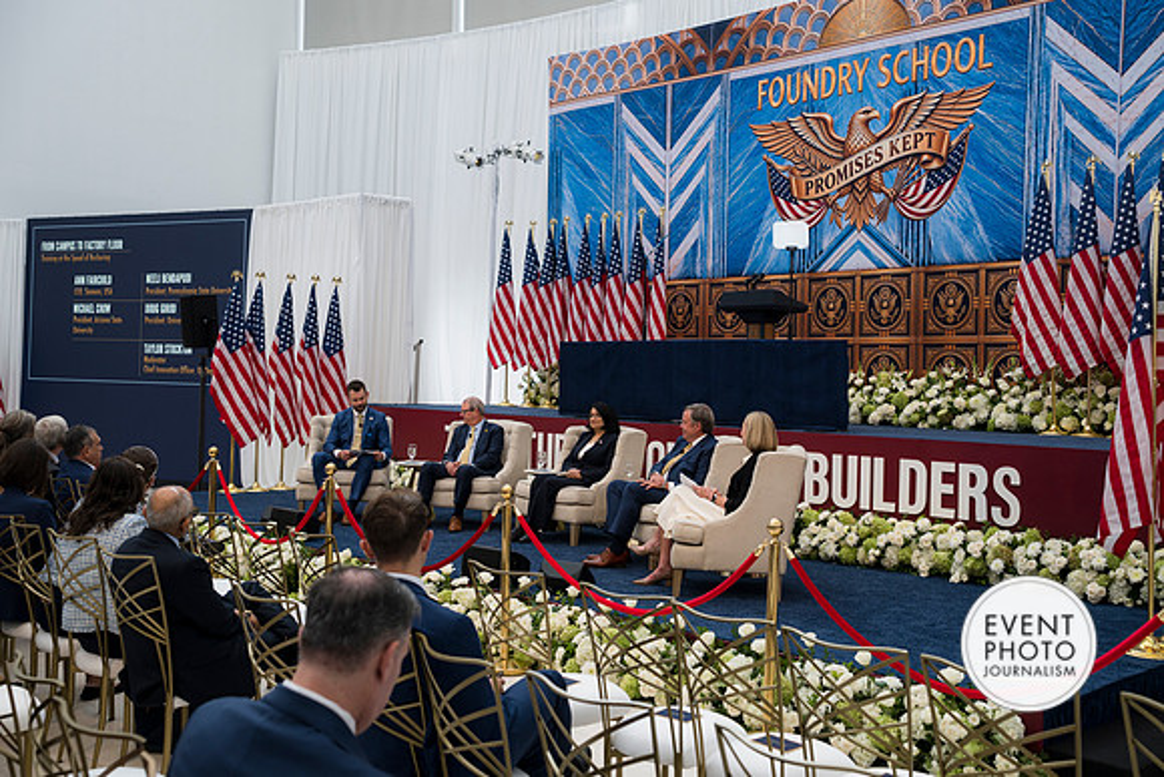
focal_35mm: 35
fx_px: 1132
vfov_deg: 37.9
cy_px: 388
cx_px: 582
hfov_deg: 54.4
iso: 125
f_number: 4
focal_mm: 35
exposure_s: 1/160
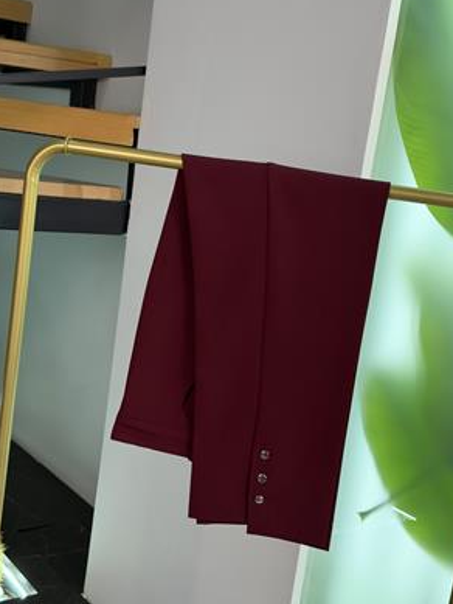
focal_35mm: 51
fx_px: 889
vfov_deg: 37.5
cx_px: 234
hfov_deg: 28.6
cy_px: 304
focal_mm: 6.76
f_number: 1.78
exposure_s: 1/145
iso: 50
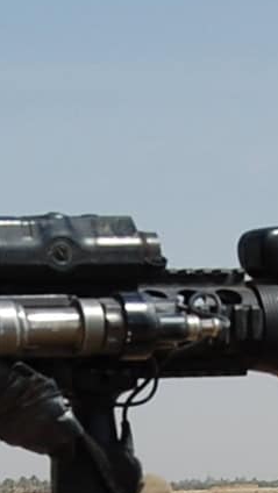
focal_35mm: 192
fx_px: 2509
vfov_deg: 11.1
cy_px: 541
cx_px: 100
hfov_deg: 6.3
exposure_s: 1/400
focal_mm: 23
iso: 200
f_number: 10
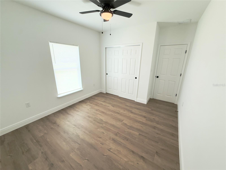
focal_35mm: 14
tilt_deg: -15.9
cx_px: 113
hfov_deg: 102.1
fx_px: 91
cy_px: 85
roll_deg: -0.9
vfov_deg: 85.7
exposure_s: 1/120
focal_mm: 2.22
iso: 100
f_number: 2.2
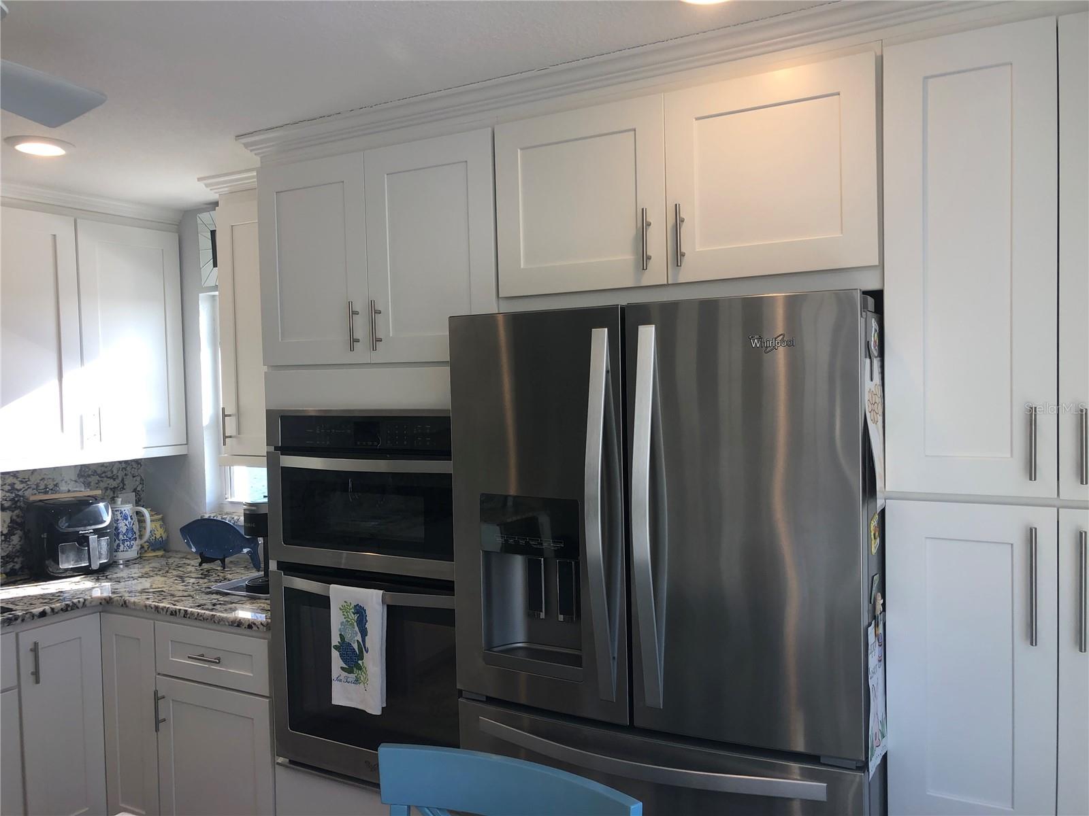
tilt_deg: -1.7
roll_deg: +0.4
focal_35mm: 28
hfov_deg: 63.4
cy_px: 408
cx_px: 544
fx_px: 881
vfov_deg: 49.7
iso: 25
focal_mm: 3.99
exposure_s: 1/120
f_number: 1.8
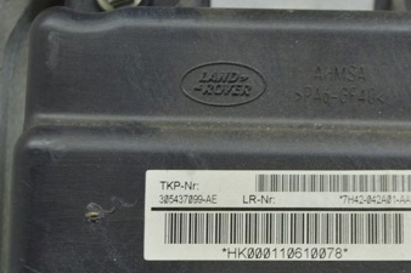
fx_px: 1004
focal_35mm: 88
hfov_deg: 23.0
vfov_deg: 15.4
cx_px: 297
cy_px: 215
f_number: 5.6
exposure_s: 1/20
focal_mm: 31
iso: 400
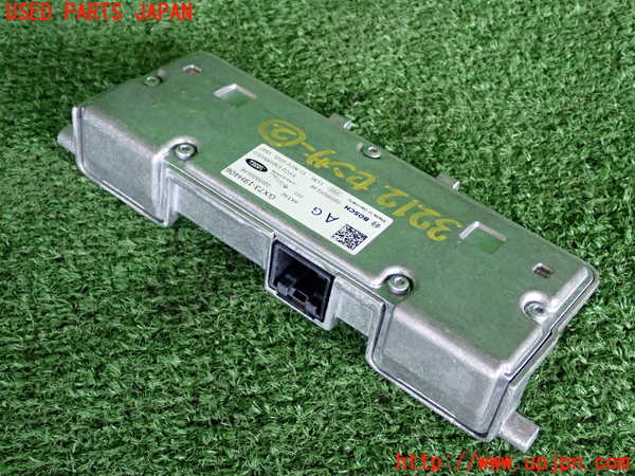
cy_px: 238
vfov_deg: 29.1
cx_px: 318
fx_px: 917
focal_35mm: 50
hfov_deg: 38.2
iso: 500
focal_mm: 9.01
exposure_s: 1/125
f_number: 3.2
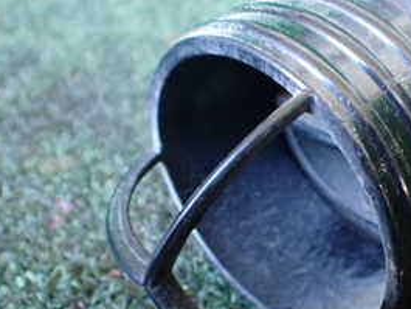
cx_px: 372
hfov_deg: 27.5
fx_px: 808
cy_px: 124
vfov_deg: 21.6
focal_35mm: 68
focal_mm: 5.4
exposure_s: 1/40
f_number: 2.3
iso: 800
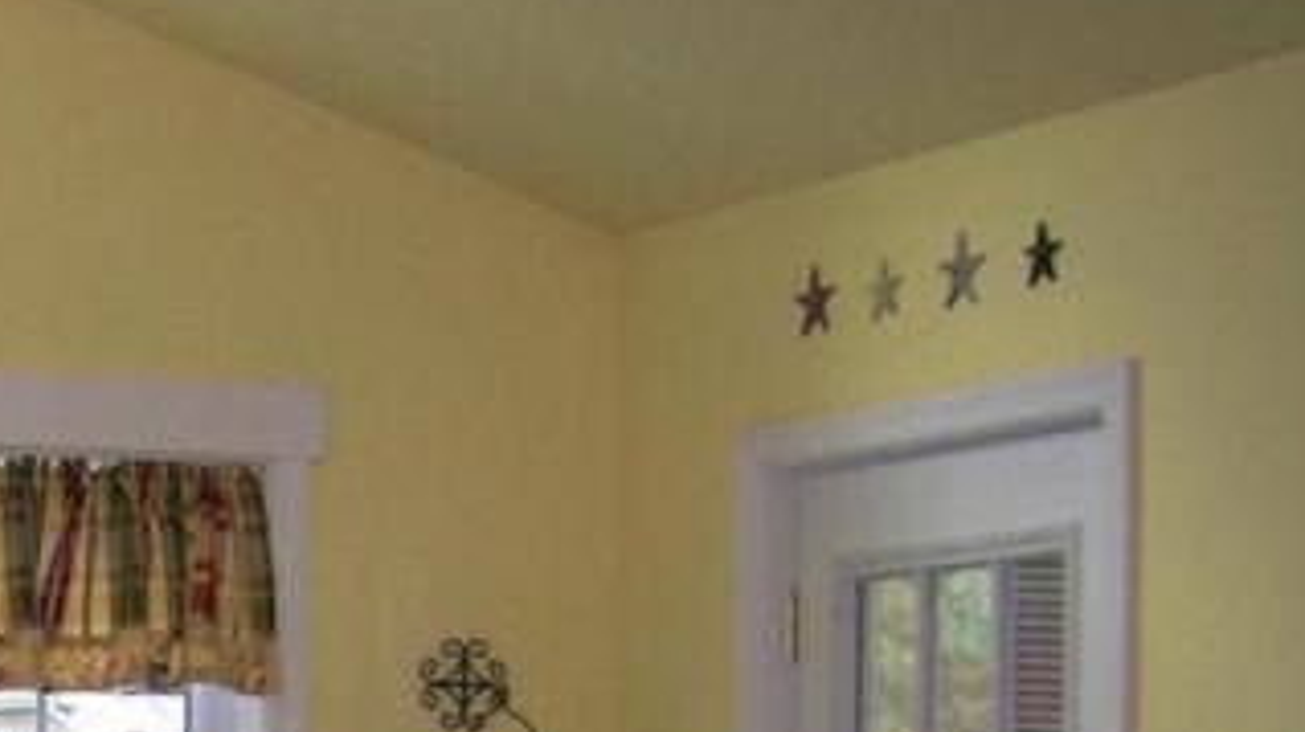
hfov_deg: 17.0
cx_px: -356
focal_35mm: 119
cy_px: 1251
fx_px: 4115
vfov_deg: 9.7
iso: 50
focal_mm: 5.7
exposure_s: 1/30
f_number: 2.9
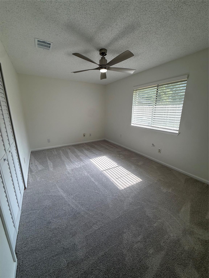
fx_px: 113
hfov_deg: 85.7
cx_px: 104
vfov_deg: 102.1
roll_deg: -0.1
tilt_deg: -13.0
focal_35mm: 14
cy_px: 139
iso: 64
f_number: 2.2
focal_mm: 2.22
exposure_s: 1/363
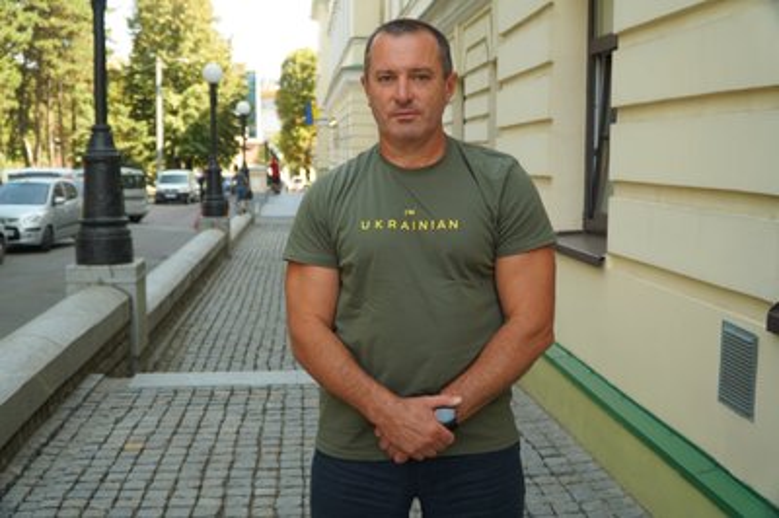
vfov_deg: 35.4
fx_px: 811
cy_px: 259
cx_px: 390
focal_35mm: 38
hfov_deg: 51.3
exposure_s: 1/160
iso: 125
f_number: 4
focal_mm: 25
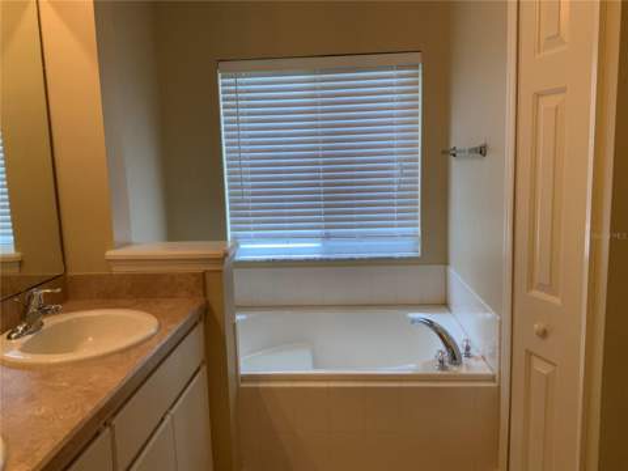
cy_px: 236
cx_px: 314
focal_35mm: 29
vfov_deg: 48.2
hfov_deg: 61.7
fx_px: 526
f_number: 1.8
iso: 32
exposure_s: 1/60
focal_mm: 3
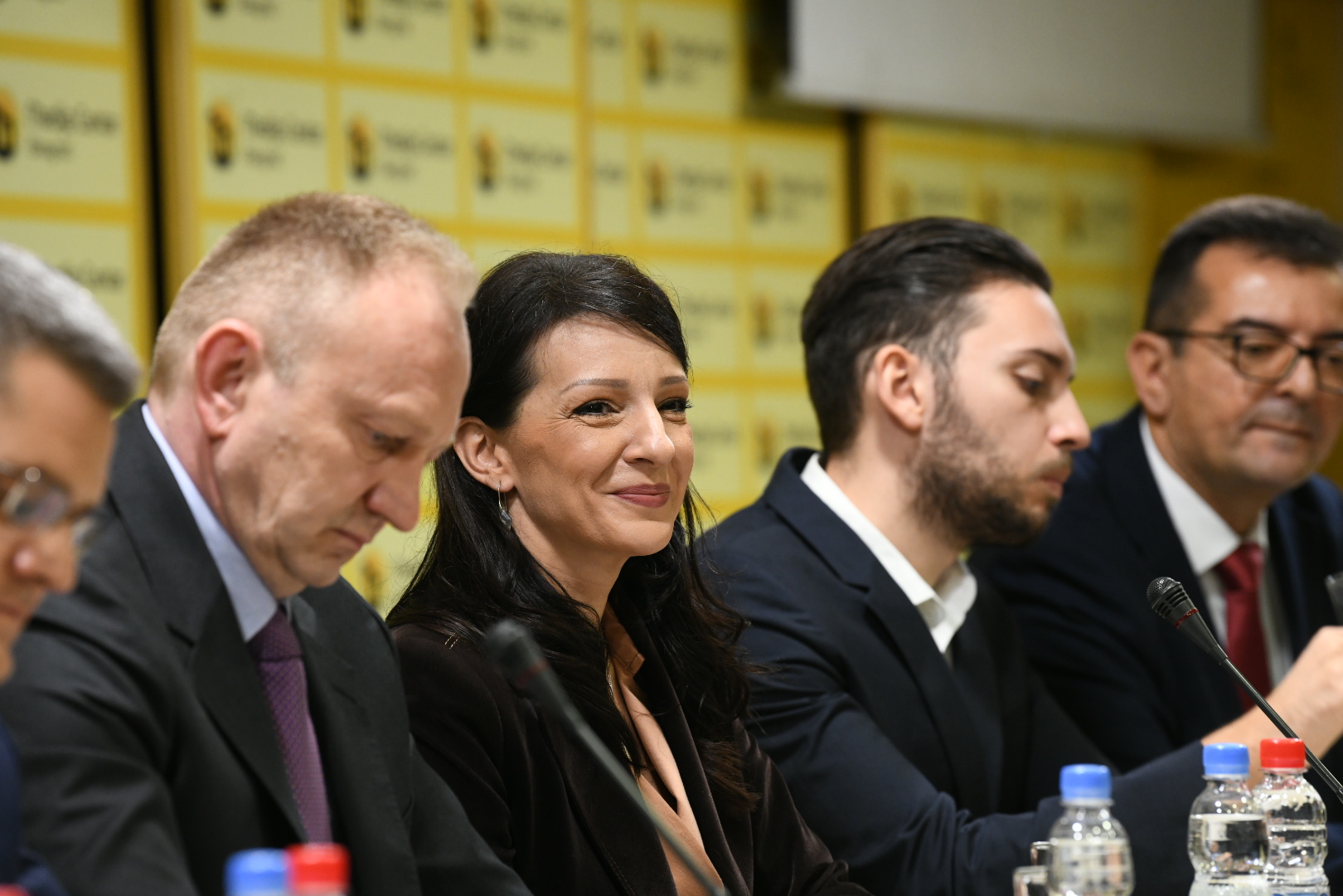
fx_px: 7461
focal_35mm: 200
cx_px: 672
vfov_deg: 6.9
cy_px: 448
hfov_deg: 10.3
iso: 2000
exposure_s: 1/100
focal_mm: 200
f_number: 5
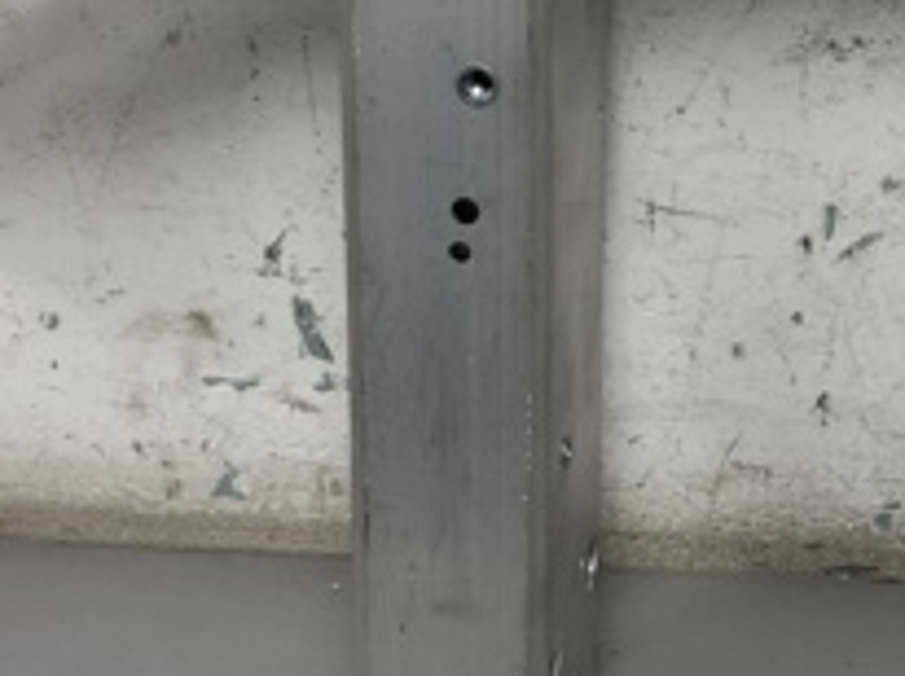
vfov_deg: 16.9
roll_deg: -2.0
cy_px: 233
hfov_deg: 21.8
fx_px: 2272
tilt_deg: -33.4
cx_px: 874
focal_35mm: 87
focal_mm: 4
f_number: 1.8
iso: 32
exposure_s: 1/50
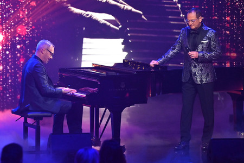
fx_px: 1118
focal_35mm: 165
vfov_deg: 8.3
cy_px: 82
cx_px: 122
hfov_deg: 12.5
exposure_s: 1/500
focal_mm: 165
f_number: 2.8
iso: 2000
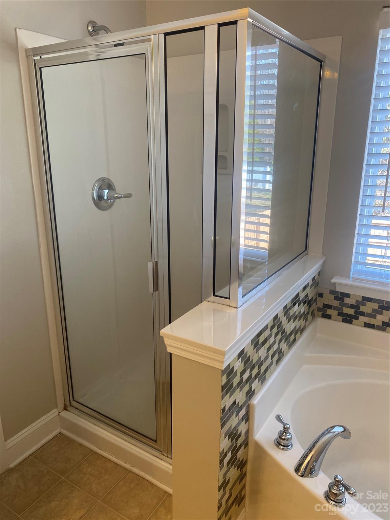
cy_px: 260
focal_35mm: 26
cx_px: 195
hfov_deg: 53.1
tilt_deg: -15.7
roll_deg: +0.6
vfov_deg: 67.3
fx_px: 391
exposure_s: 1/121
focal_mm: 4.25
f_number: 1.8
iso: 100
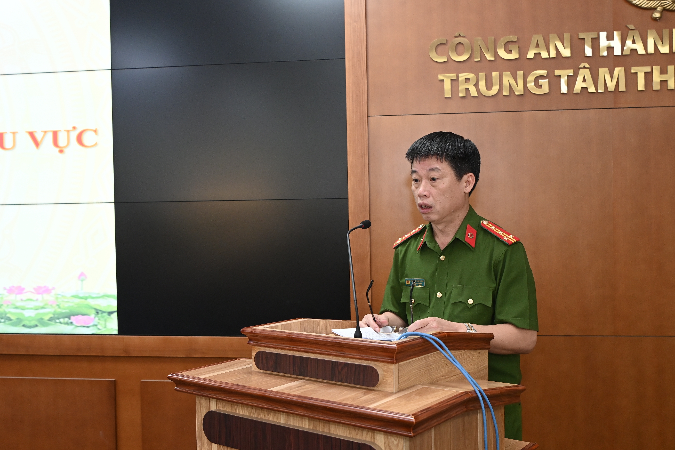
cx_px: 338
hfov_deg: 53.1
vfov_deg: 36.9
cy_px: 225
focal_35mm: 36
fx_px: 675
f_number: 5.6
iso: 1250
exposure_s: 1/60
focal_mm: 24
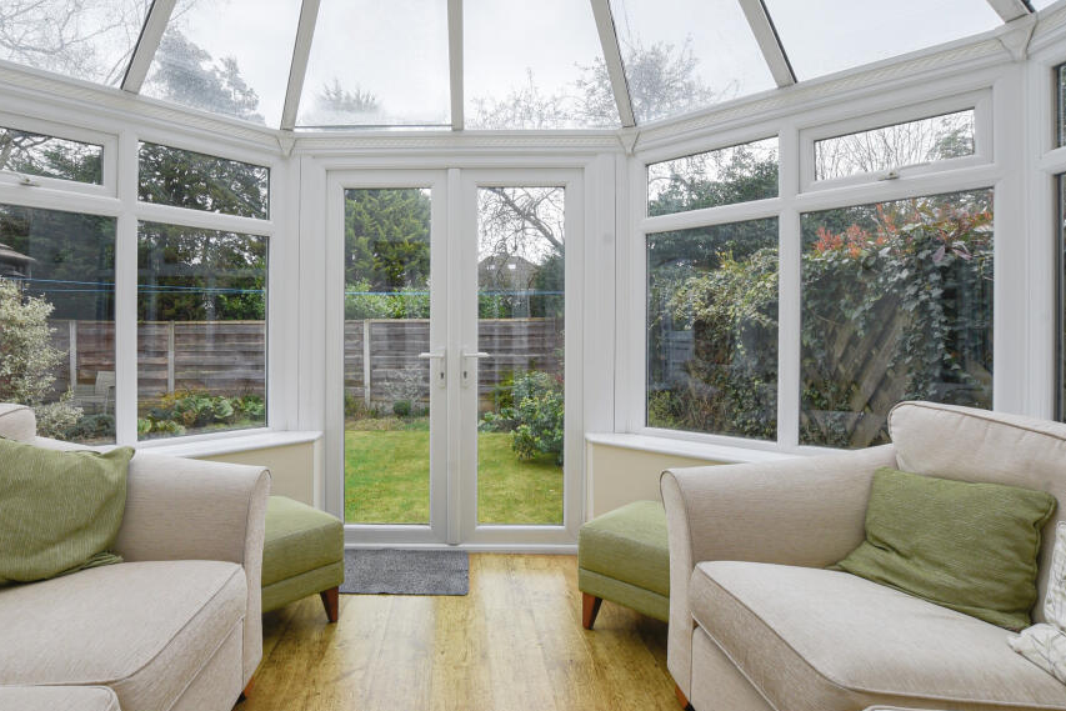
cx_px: 465
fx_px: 533
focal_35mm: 18
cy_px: 337
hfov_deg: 89.5
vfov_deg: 67.4
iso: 100
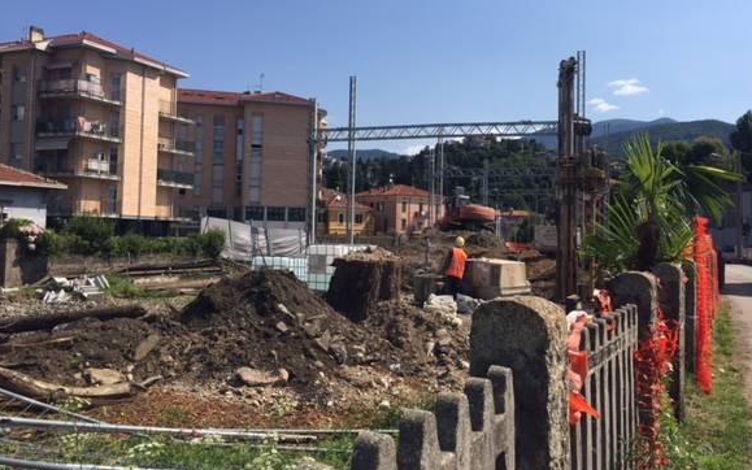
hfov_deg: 56.6
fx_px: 697
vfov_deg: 37.2
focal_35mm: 34
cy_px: 205
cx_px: 410
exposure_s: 1/1980
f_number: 2.2
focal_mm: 4.15
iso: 32
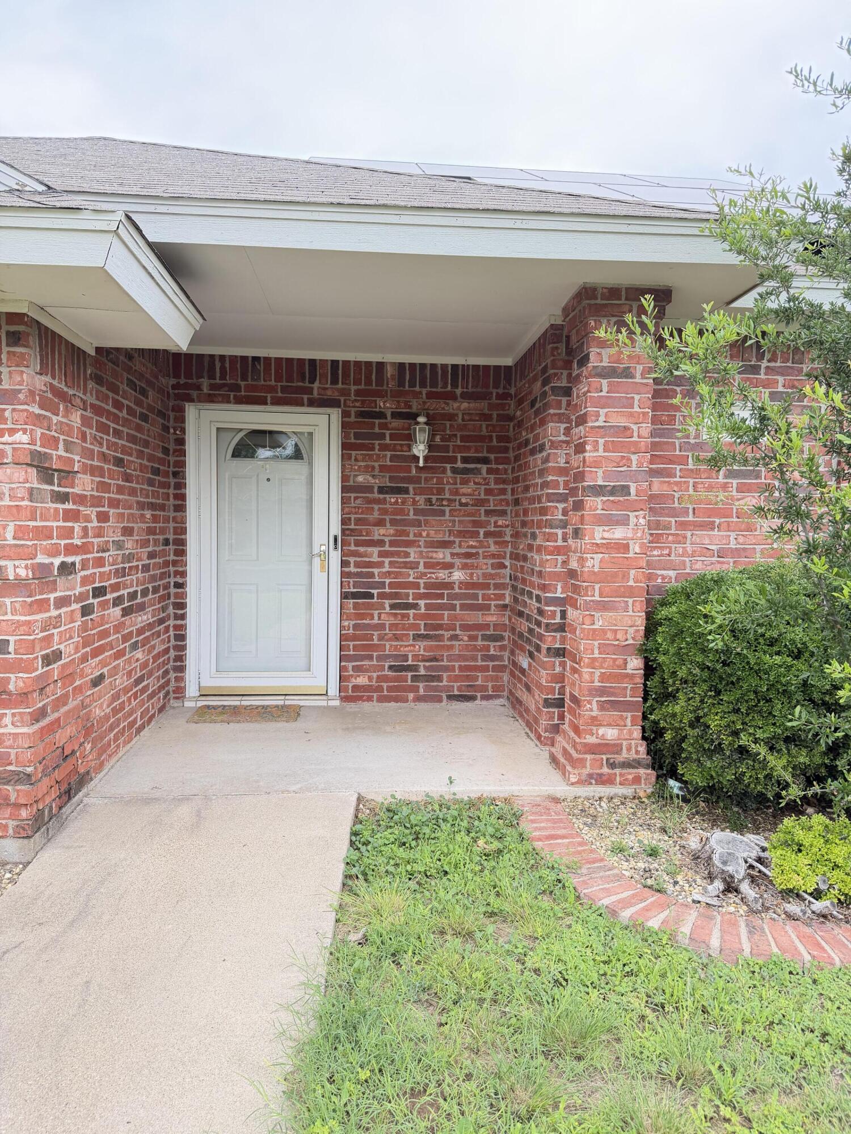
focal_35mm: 24
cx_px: 426
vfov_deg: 71.6
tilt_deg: -4.0
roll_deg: -1.7
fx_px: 787
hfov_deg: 56.8
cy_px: 567
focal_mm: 6.76
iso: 100
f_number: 1.78
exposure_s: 1/484
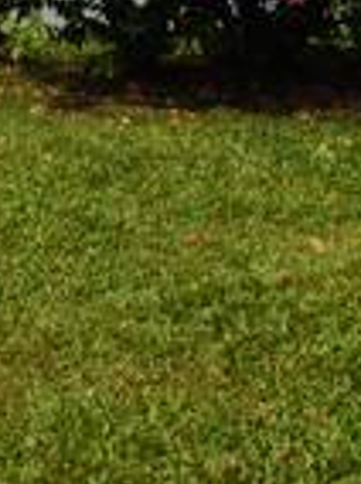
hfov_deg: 11.3
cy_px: -464
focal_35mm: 122
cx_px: -269
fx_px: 1702
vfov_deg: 13.9
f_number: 1.9
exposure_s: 1/890
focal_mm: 6.12
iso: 50
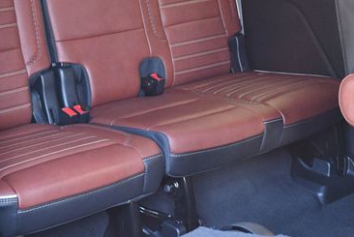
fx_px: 620
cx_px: 81
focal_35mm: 63
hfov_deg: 31.2
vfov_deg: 21.3
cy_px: 37
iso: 1600
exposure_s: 1/125
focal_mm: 18
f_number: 3.5
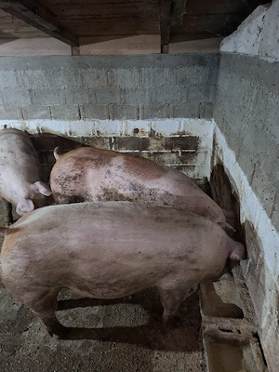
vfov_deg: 73.9
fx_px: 247
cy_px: 186
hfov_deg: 58.9
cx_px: 140
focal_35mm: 23
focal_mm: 5.54
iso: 800
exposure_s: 1/20
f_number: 1.8
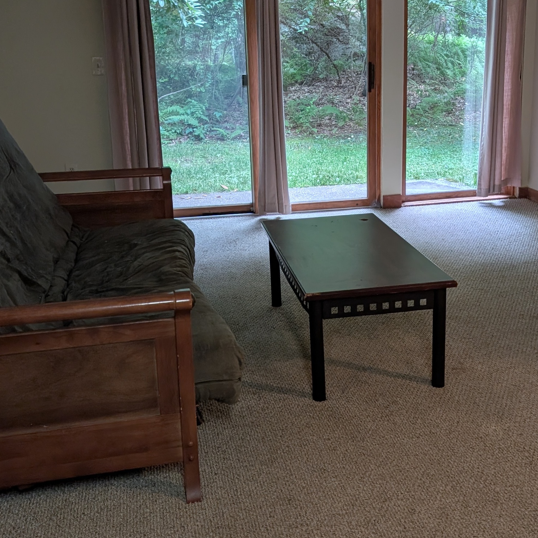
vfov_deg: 38.3
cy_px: 233
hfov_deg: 38.1
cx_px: 334
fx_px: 774
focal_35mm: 44
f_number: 1.68
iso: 51
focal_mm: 6.9
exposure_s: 1/60
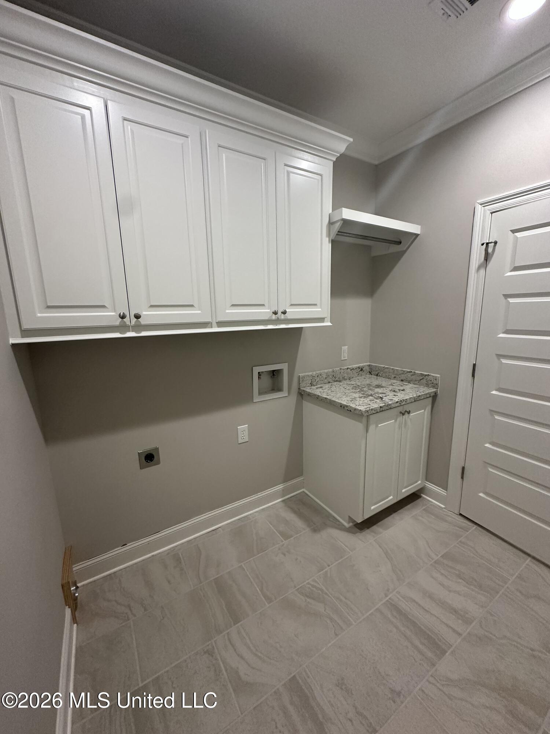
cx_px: 275
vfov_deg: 102.1
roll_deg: +0.7
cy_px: 367
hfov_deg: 85.7
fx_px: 297
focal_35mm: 14
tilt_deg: -10.1
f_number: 2.2
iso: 250
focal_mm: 2.22
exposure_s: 1/120
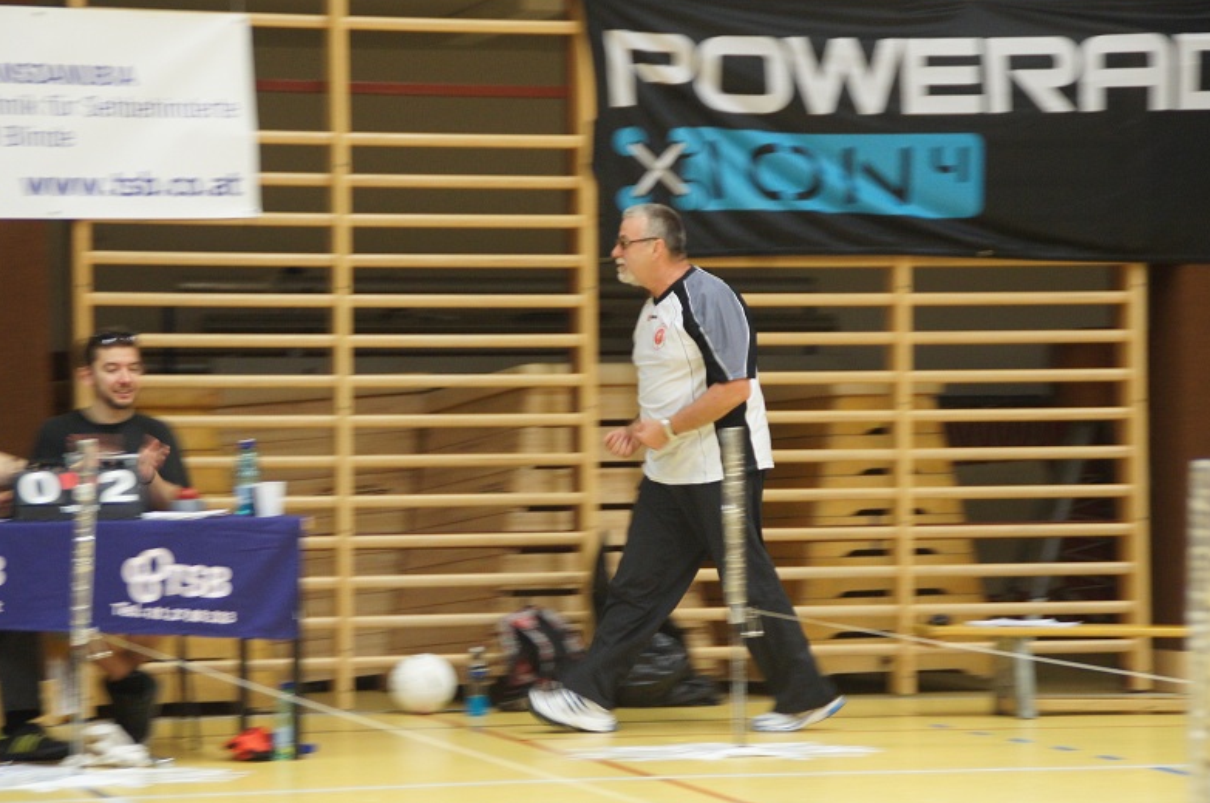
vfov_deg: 9.9
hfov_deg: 14.9
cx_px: 603
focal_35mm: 138
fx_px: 4633
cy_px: 397
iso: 1600
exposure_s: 1/20
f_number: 5.6
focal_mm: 90
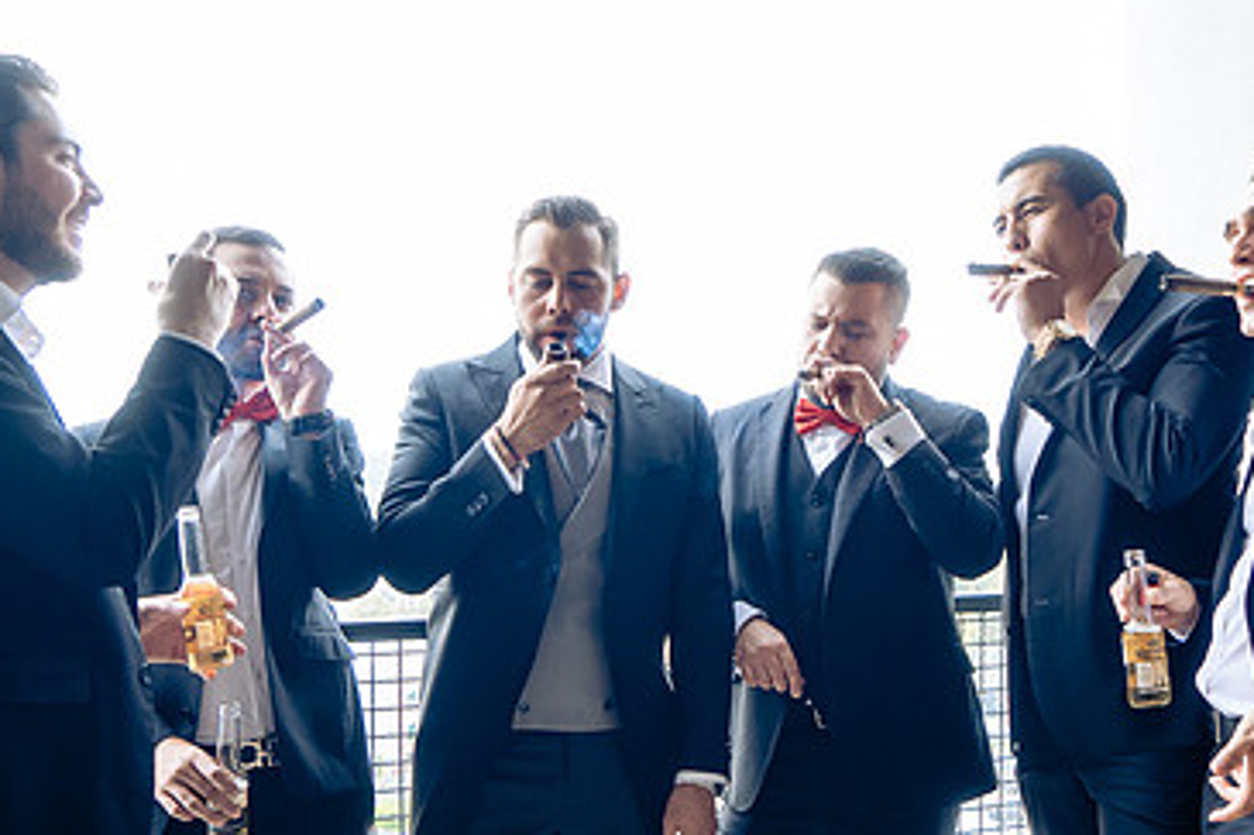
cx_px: 722
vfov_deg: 31.0
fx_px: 1497
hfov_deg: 45.3
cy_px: 540
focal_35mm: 43
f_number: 4
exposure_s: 1/200
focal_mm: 24
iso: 640
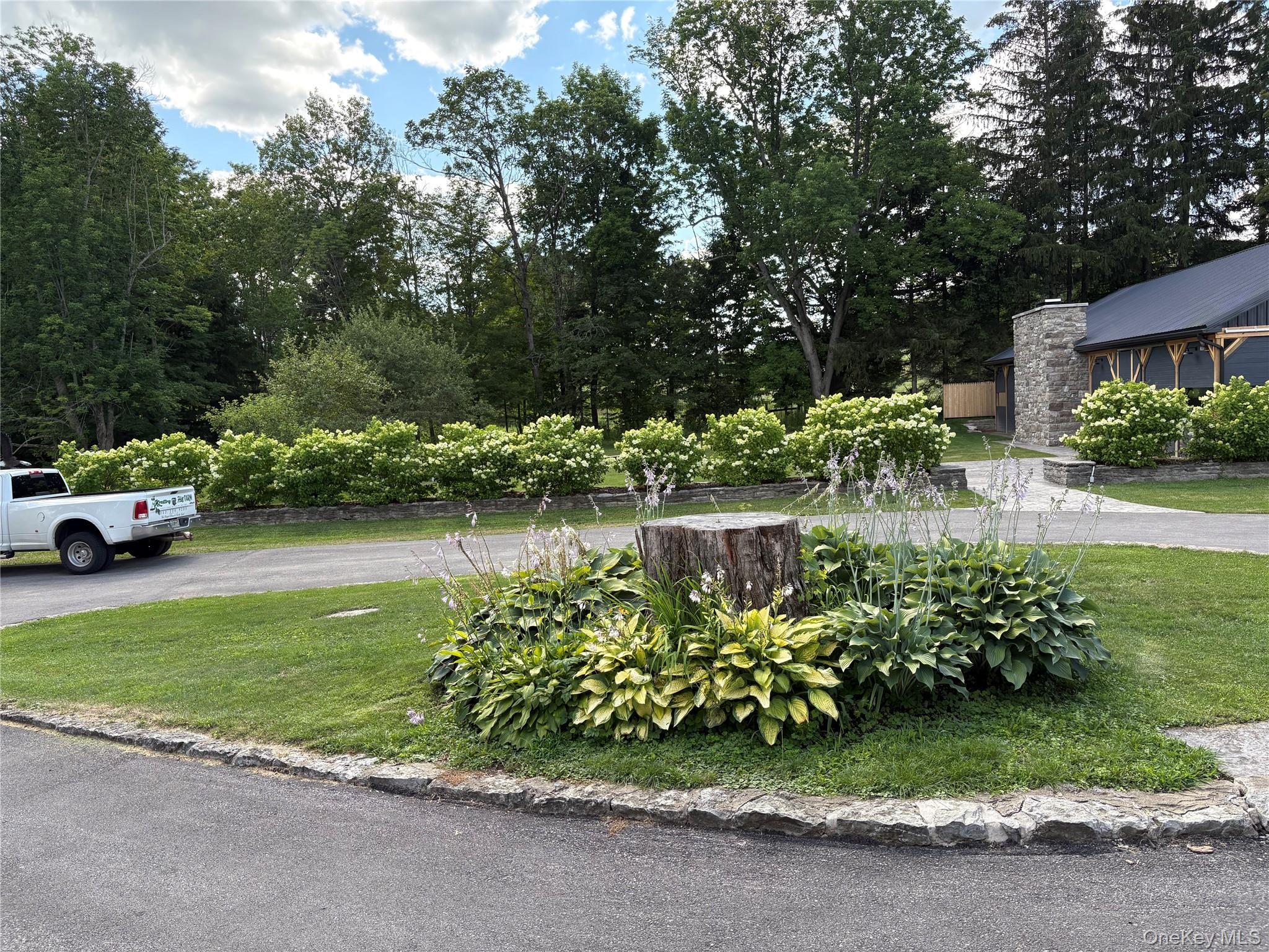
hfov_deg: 67.3
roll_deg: +3.1
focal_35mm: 26
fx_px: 953
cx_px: 634
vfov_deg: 53.1
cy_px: 476
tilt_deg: -2.2
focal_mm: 5.96
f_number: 1.6
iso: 64
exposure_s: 1/731
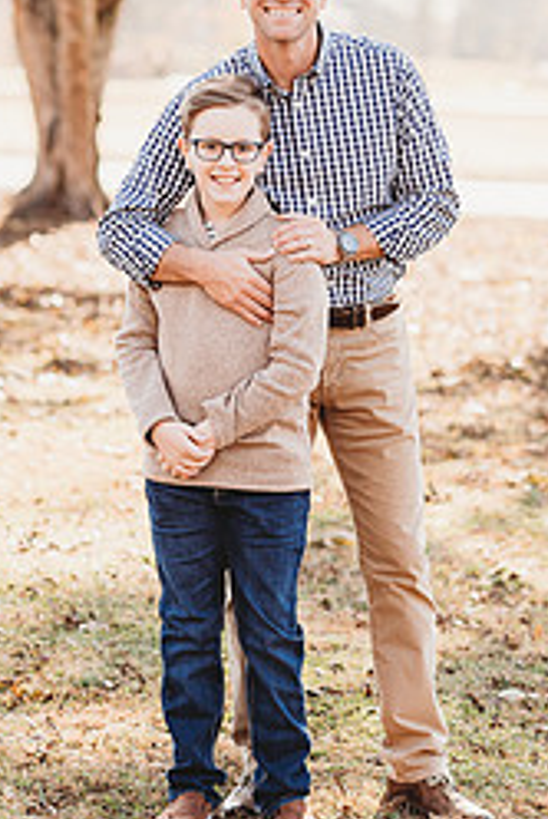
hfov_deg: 8.9
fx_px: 3506
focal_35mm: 154
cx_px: 287
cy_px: 231
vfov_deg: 13.3
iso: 200
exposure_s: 1/640
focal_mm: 85
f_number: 2.5
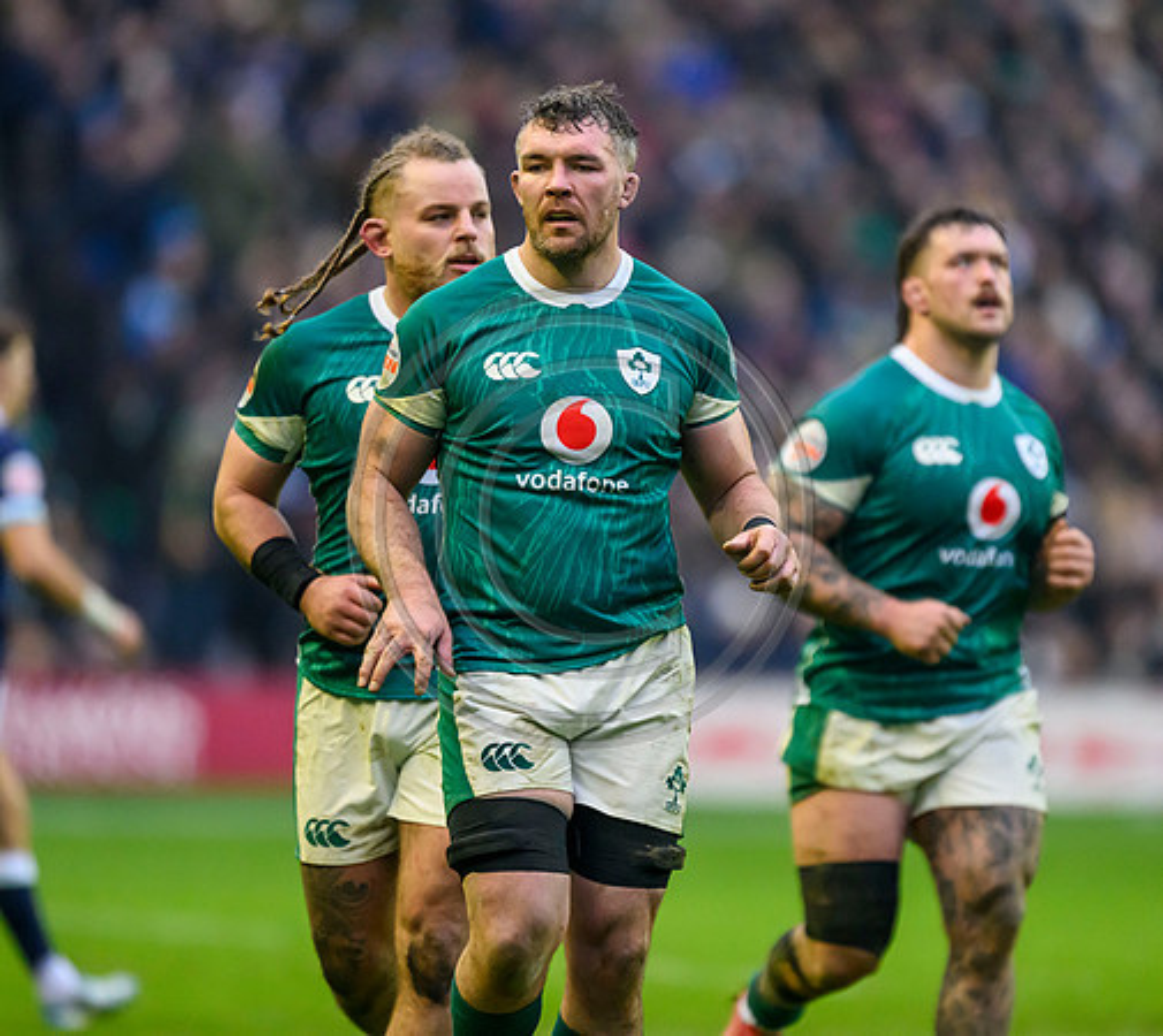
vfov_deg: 2.4
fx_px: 24852
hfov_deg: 2.7
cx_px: 586
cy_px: 504
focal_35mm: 690
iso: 5000
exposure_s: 1/1600
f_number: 4
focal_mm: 560
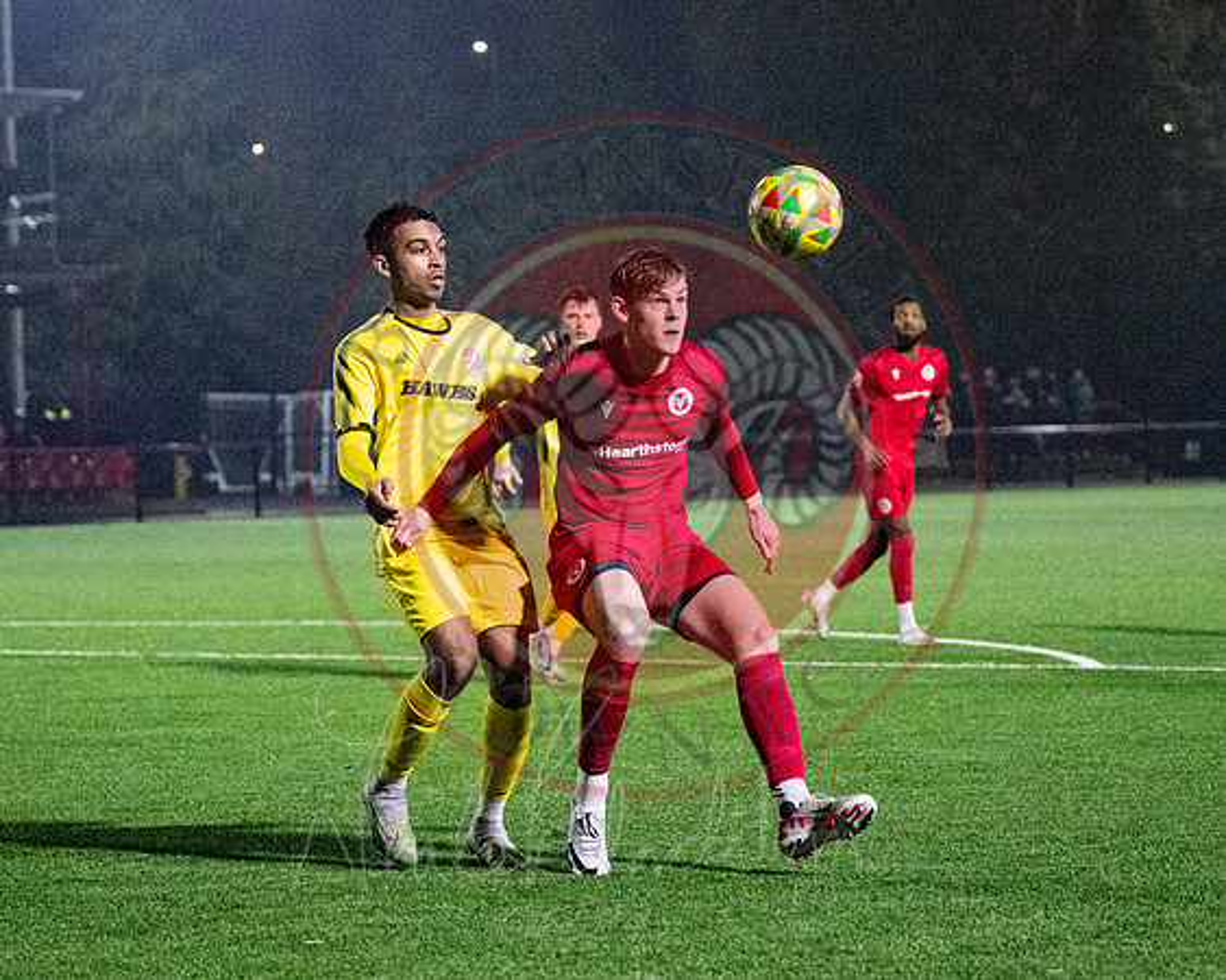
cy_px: 450
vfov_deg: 11.3
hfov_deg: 14.1
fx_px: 4951
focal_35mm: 136
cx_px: 516
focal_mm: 70
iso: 8000
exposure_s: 1/1000
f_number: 2.8
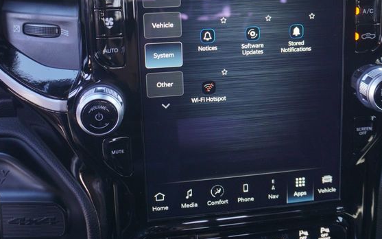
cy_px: 21
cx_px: 211
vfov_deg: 27.5
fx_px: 468
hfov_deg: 44.3
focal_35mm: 45
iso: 250
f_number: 4
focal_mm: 16
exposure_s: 1/60
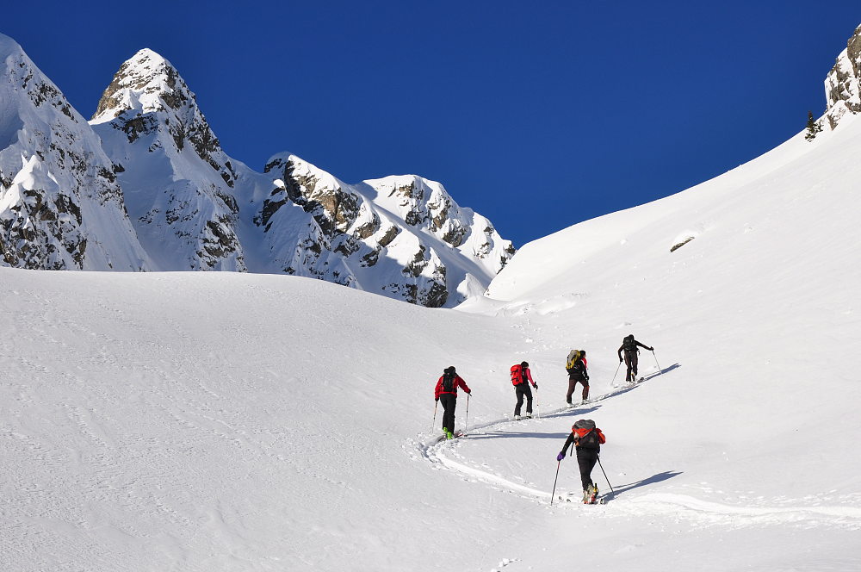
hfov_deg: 33.4
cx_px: 430
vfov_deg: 22.6
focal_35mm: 60
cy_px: 286
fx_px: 1433
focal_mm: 40
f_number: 13
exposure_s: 1/320
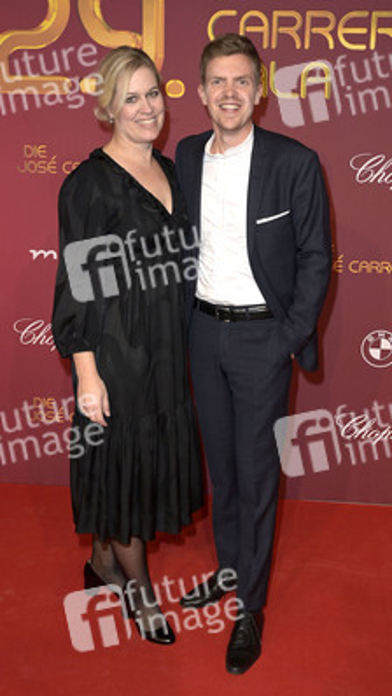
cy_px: 348
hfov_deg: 29.7
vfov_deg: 50.5
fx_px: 739
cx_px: 205
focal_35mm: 40
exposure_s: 1/250
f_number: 5.6
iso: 800
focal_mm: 38
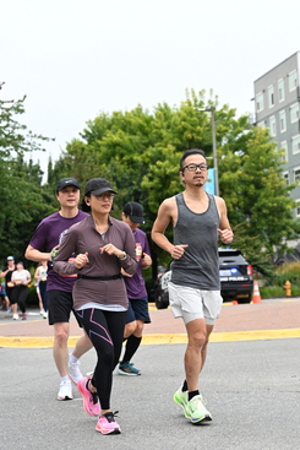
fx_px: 974
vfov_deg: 26.0
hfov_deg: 17.5
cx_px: 159
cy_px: 212
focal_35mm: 78
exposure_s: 1/800
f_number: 4
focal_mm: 52
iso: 1600
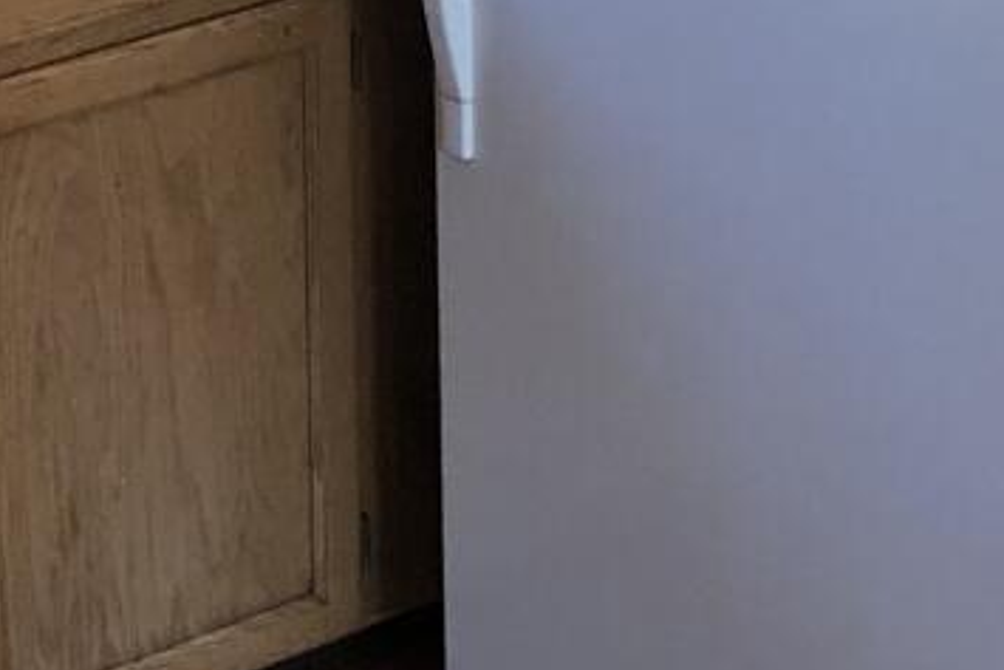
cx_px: 523
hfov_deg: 12.5
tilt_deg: -11.7
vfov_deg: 8.1
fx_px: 4575
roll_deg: +1.3
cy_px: -529
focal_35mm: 164
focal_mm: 3.99
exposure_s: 1/30
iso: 40
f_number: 1.8
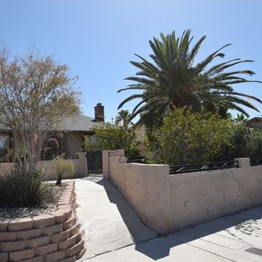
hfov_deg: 56.2
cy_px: 133
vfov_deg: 57.3
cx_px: 90
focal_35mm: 28
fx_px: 240
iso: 200
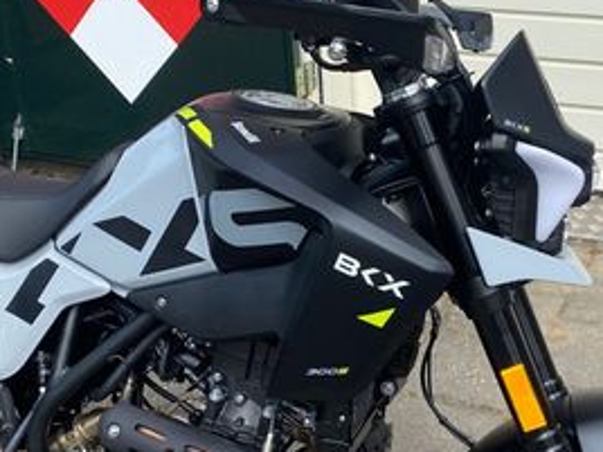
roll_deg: +0.5
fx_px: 1080
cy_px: 328
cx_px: 389
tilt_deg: -28.1
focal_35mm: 62
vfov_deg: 23.5
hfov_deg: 31.0
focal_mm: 4.25
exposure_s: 1/1043
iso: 32
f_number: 1.8
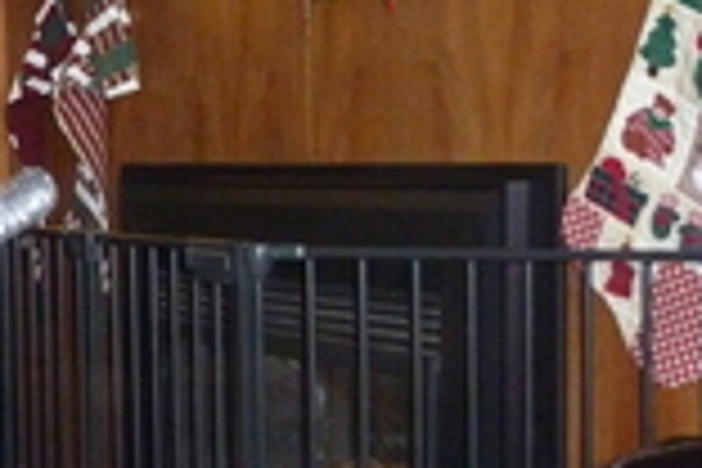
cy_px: 328
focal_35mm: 107
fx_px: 2086
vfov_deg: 12.8
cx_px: -108
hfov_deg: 18.3
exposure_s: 1/30
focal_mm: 6.5
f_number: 3.6
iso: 640
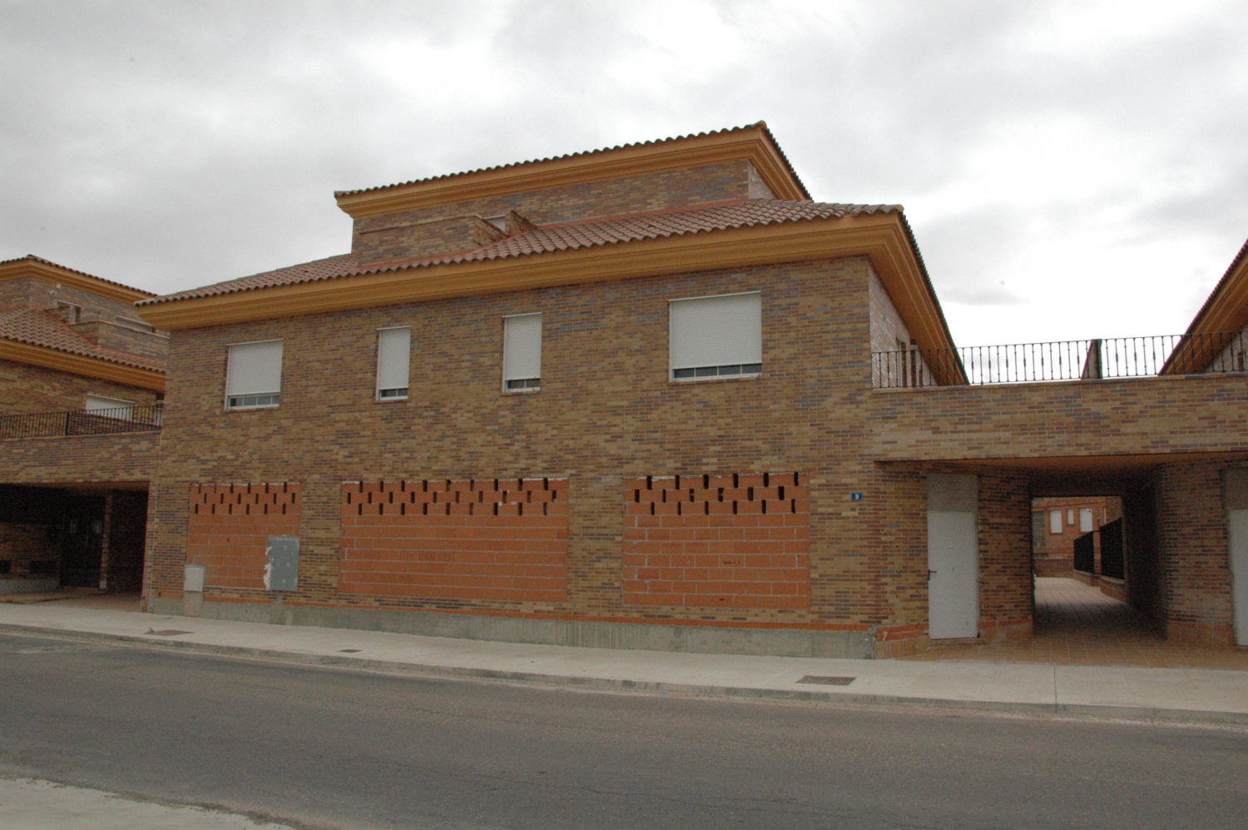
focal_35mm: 27
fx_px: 935
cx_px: 624
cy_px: 415
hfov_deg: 67.4
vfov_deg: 47.8
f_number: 20
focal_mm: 18
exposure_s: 1/500
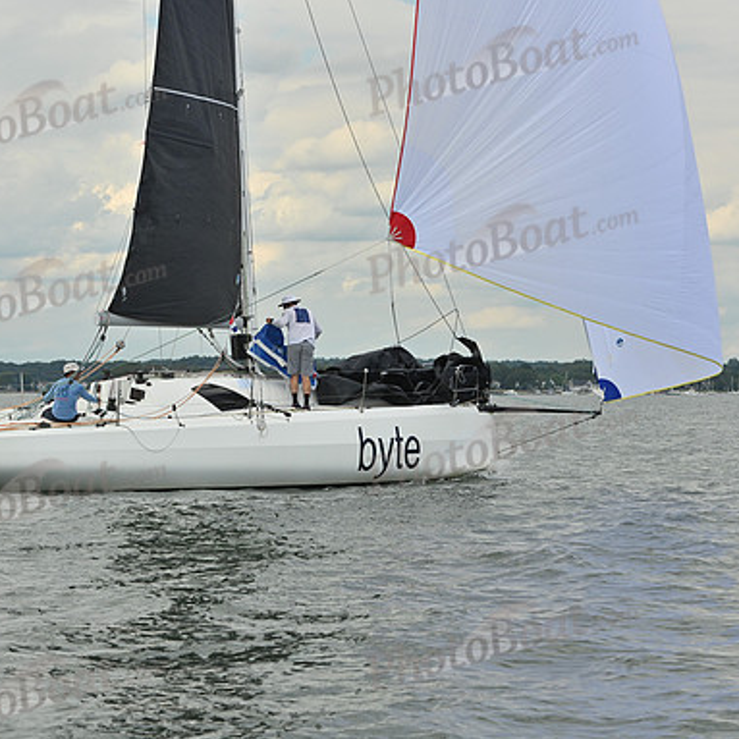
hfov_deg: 15.0
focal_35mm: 116
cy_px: 371
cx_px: 268
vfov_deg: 15.0
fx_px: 2802
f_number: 8
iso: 320
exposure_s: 1/1250
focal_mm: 90
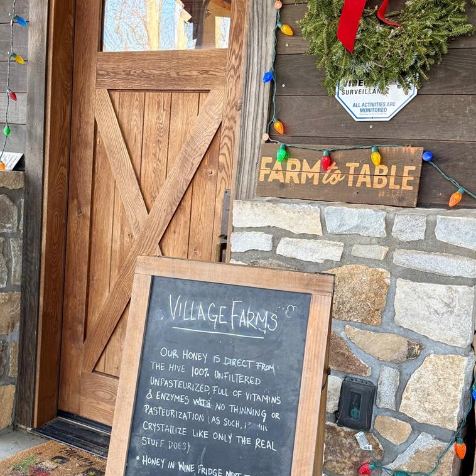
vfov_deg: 39.1
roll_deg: -3.7
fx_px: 669
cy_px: 257
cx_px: 191
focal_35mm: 43
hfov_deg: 39.0
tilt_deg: -6.9
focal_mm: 6.76
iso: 125
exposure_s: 1/121
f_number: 1.78
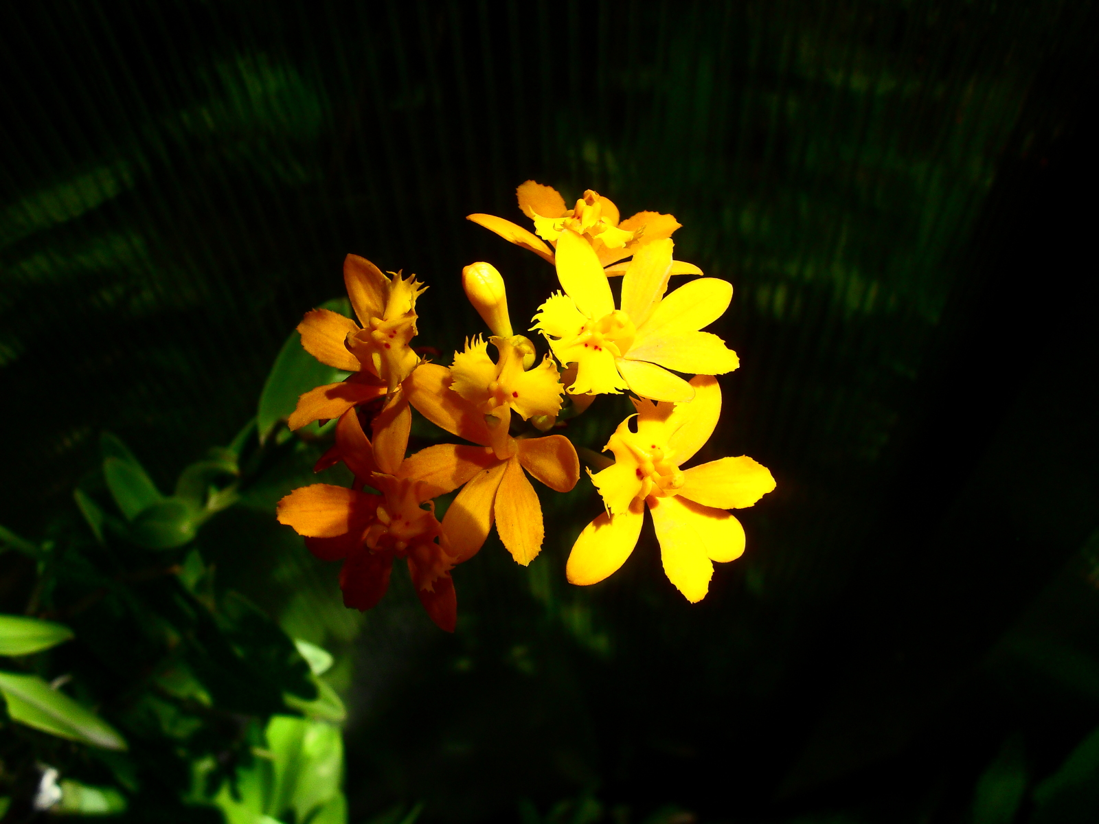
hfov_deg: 52.6
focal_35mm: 35
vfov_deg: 40.7
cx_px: 550
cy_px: 412
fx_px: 1111
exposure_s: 1/180
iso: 100
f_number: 8.4
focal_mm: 6.3
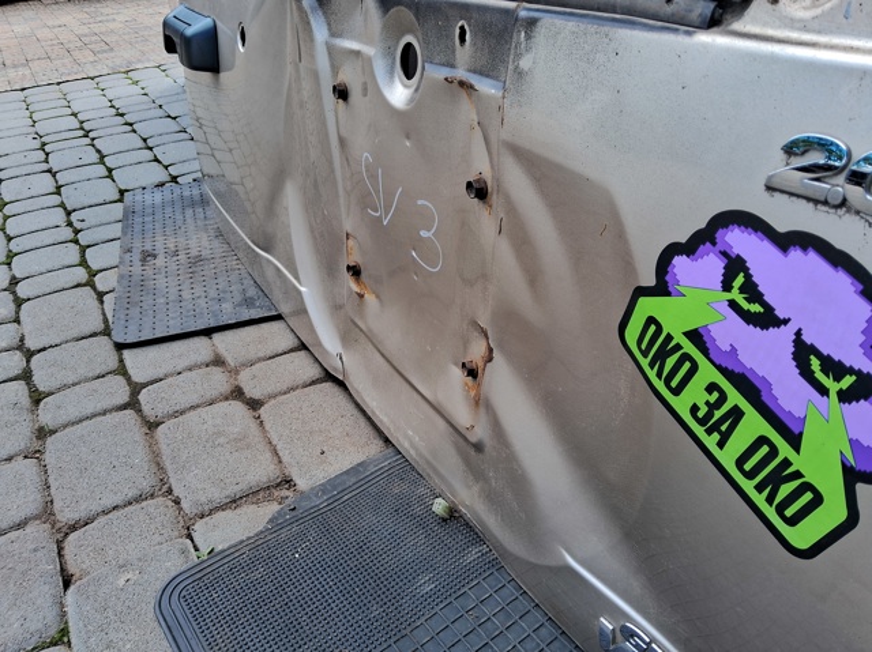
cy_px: 326
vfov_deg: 53.0
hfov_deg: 67.3
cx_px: 436
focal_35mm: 26
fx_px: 654
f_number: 1.8
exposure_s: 1/116
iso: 25
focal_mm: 3.98
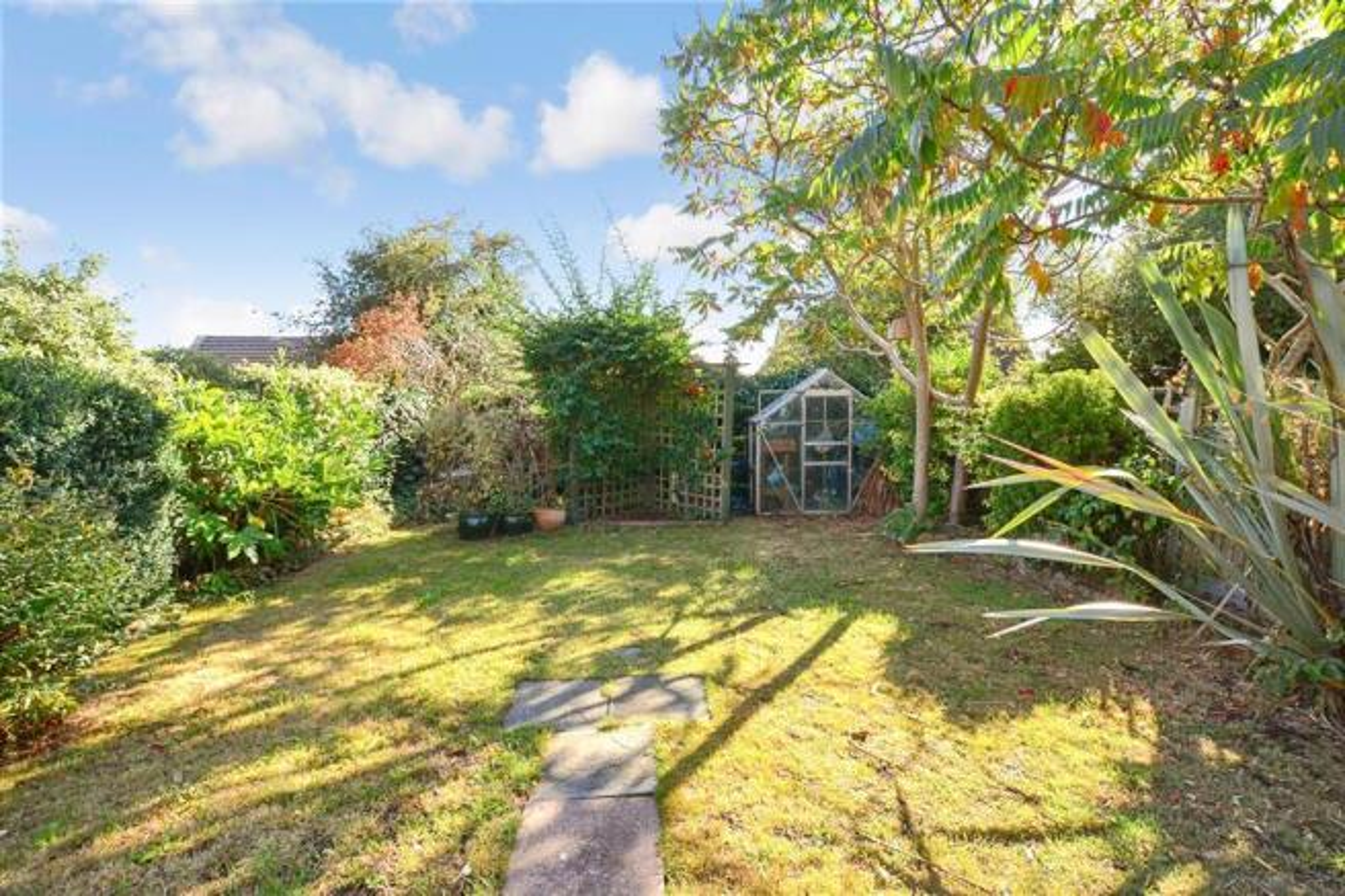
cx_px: 672
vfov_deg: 77.3
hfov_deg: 100.4
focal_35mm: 15
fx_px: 560
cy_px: 448
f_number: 11
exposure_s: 1/40
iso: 200
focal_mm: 10
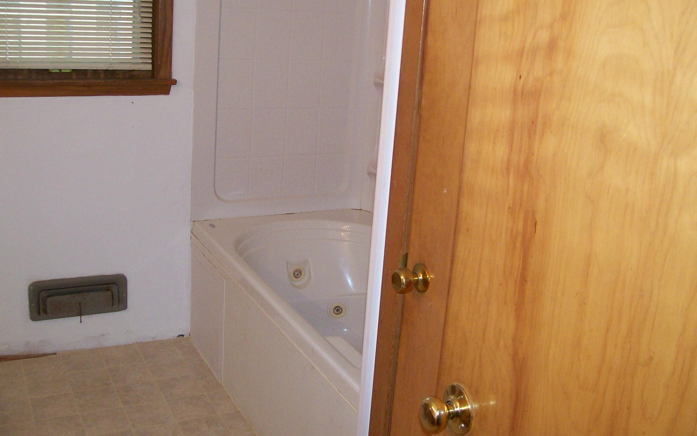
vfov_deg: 32.7
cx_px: 345
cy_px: 176
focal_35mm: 39
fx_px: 741
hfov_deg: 50.4
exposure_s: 1/64
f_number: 2.7
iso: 140
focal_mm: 6
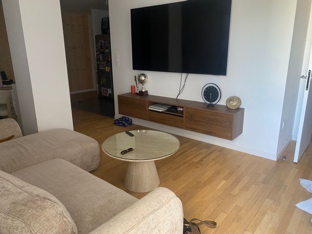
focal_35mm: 26
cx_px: 156
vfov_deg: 53.1
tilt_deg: -15.7
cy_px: 117
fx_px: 234
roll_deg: +0.6
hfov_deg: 67.3
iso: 250
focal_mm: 4.25
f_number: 1.8
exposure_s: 1/60
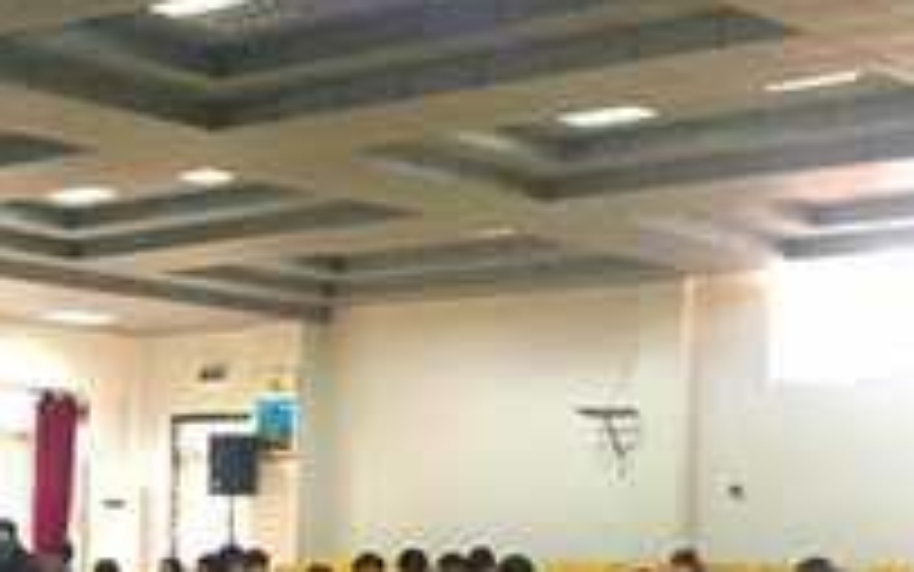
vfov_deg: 14.1
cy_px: 599
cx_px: 189
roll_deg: -2.0
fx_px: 2267
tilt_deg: -1.5
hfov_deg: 22.5
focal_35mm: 91
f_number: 2.2
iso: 200
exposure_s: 1/20
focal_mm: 4.15
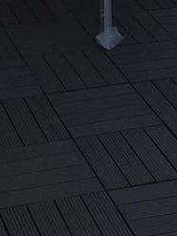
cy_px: -116
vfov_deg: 13.2
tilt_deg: -11.5
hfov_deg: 10.5
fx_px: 962
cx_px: 85
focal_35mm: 141
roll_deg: -0.6
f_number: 2.2
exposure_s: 1/920
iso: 32
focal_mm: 4.15
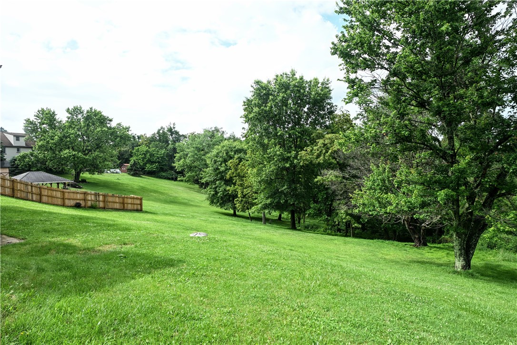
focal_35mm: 22
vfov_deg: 56.1
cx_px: 258
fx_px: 323
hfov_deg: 77.3
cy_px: 172
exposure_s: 1/100
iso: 100
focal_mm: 15
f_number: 8
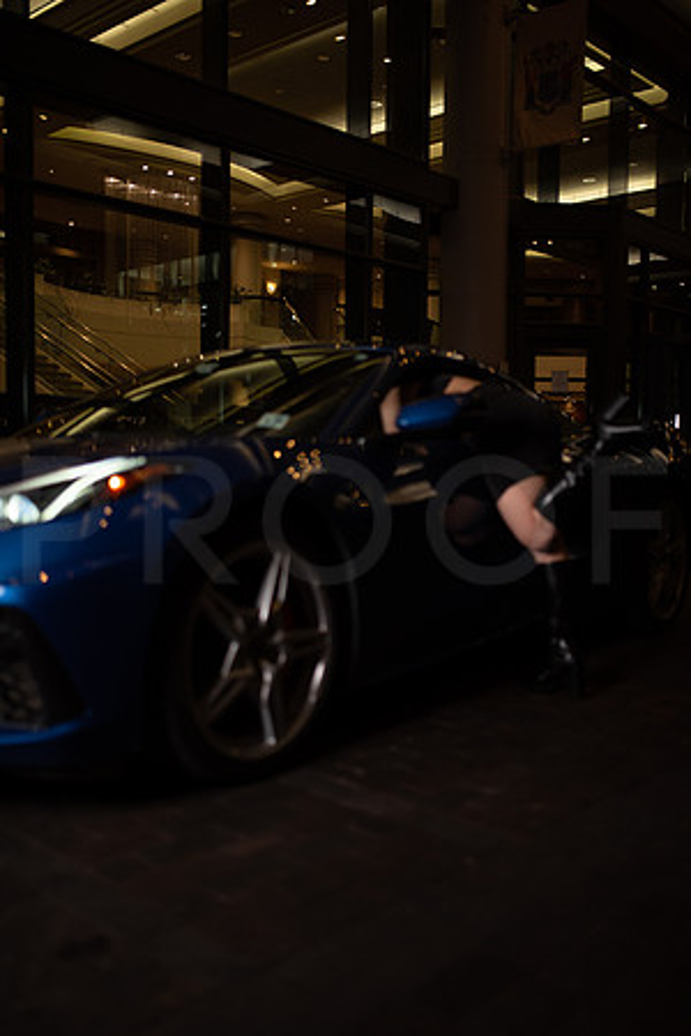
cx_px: 346
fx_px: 1008
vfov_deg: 54.4
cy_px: 518
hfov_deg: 37.9
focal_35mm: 35
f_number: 1.4
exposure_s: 1/640
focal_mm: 35
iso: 500
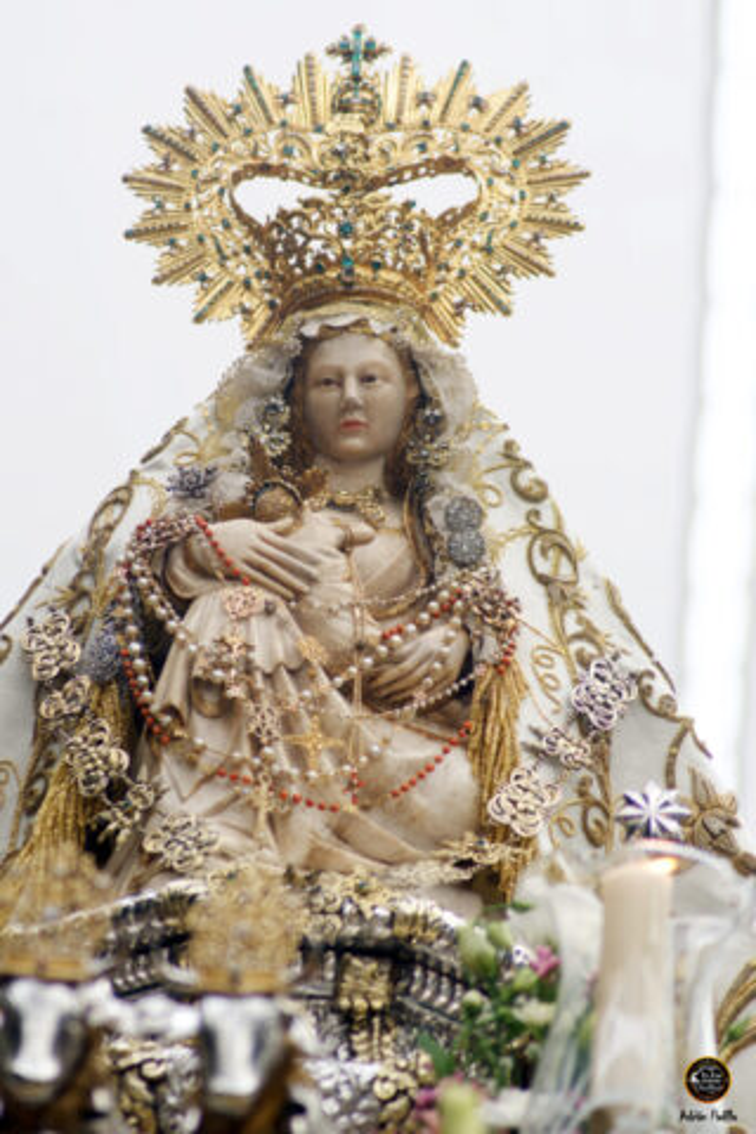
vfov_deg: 9.8
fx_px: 6614
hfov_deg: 6.5
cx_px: 378
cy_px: 567
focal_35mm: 210
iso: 1600
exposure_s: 1/800
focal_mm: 140
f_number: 4.2
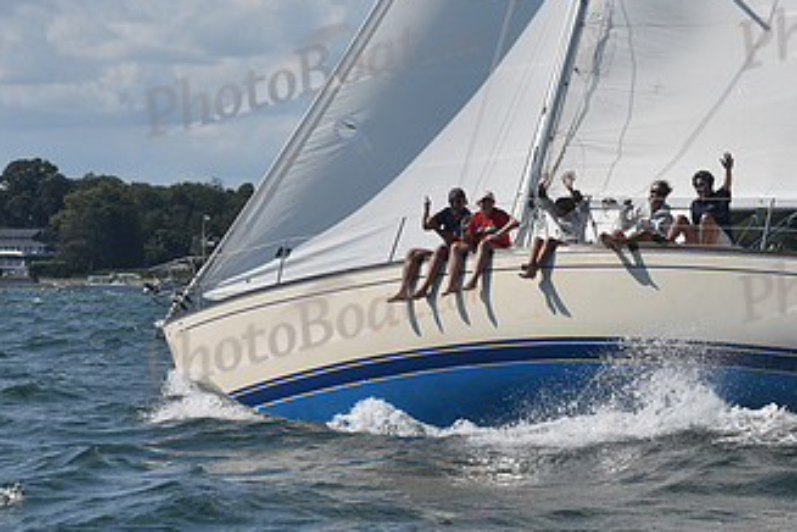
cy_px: 167
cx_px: 614
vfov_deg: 10.3
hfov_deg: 15.3
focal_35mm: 133
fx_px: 2944
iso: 250
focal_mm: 75
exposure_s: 1/1000
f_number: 7.1
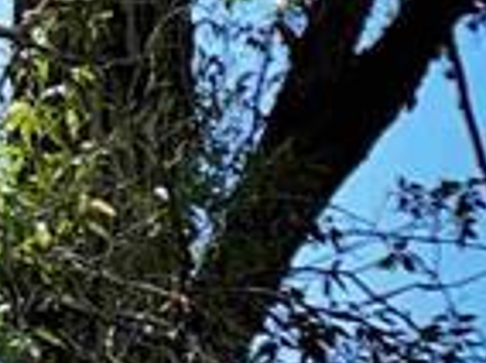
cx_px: -489
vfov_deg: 6.9
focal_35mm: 188
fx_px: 2635
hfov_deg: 9.8
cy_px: 1202
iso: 32
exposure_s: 1/1976
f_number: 1.6
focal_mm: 5.1
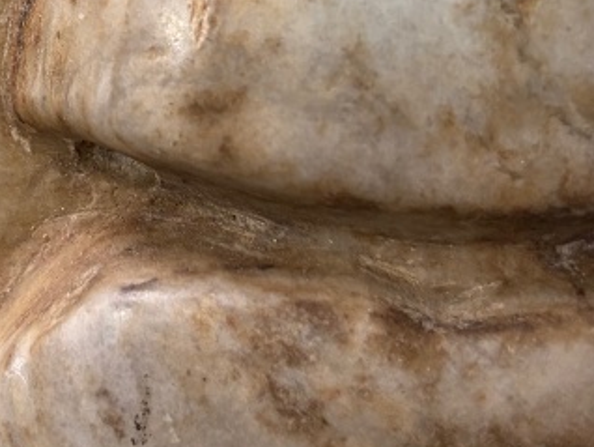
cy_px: -21
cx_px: 41
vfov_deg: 14.8
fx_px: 1683
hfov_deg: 19.6
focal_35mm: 98
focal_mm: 5.96
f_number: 1.6
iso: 100
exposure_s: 1/50
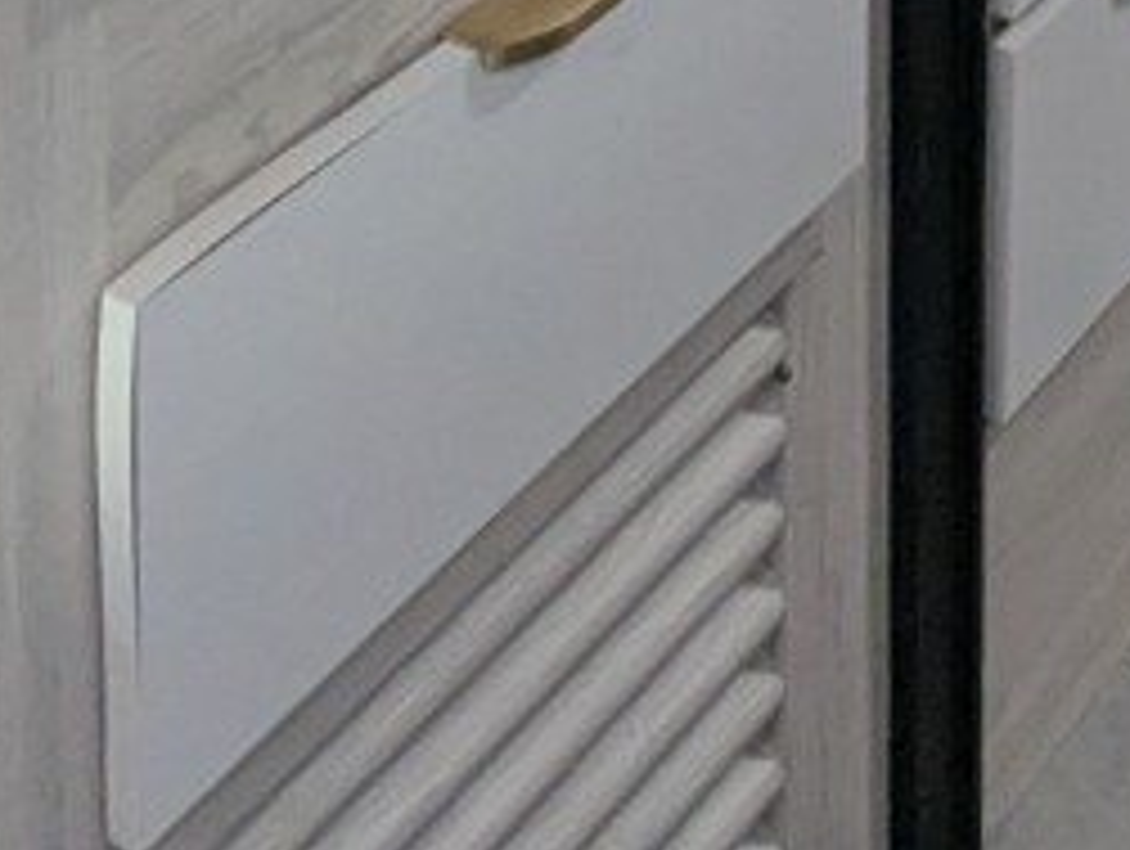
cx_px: 1020
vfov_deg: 11.7
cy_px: -1489
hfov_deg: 21.5
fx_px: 2909
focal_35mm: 89
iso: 228
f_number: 2.2
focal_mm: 2.35
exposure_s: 1/120
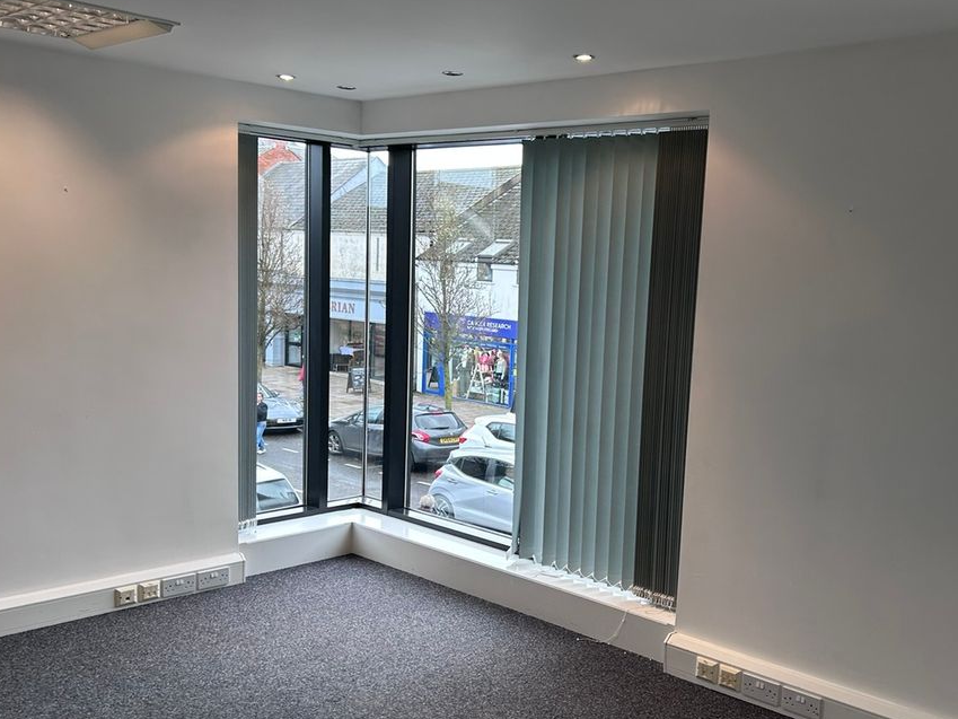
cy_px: 381
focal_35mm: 34
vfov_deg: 41.8
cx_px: 595
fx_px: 941
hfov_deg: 53.4
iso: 50
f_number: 1.5
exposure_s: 1/100
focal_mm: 5.7
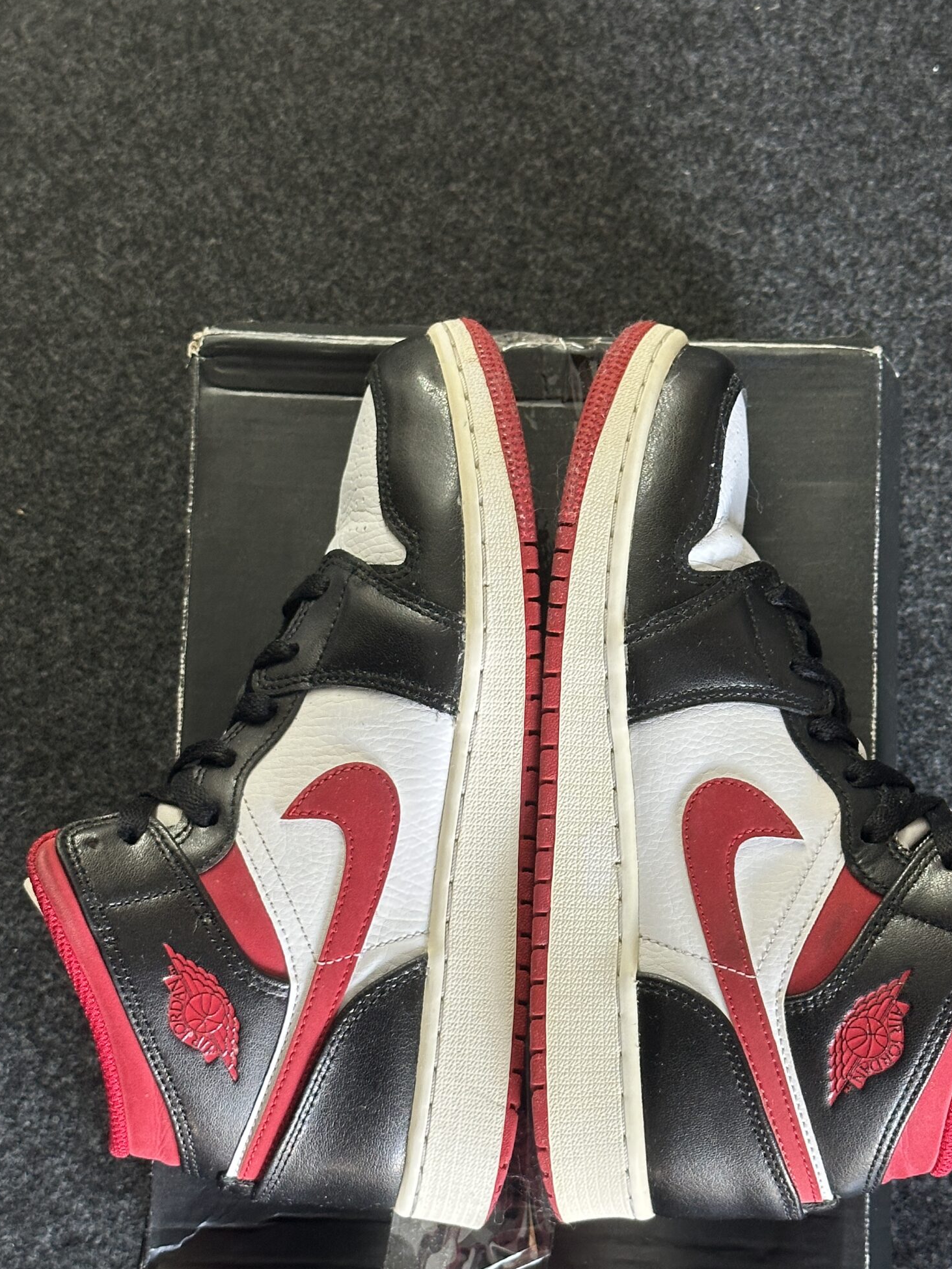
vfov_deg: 30.6
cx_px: 514
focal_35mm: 63
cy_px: 793
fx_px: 2310
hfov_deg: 23.3
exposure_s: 1/50
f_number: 1.78
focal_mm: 6.86
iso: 200
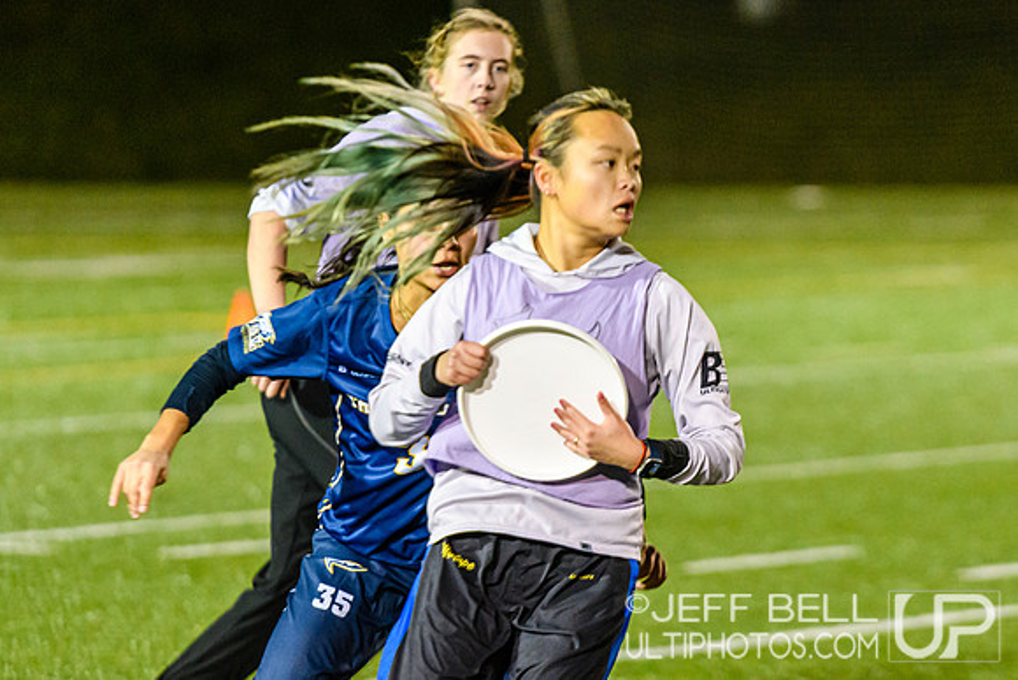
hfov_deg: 5.8
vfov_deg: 3.9
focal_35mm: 352
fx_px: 9964
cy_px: 270
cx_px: 509
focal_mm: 195
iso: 4000
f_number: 3.2
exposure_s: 1/800
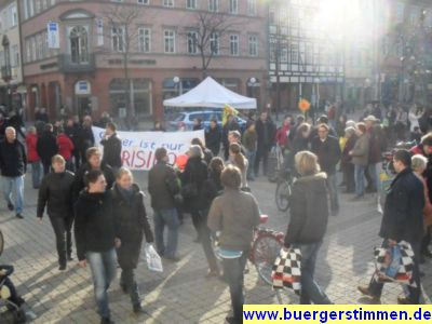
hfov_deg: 52.6
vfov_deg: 40.7
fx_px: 437
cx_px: 216
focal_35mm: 35
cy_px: 162
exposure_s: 1/750
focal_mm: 6.3
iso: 800
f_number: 8.4
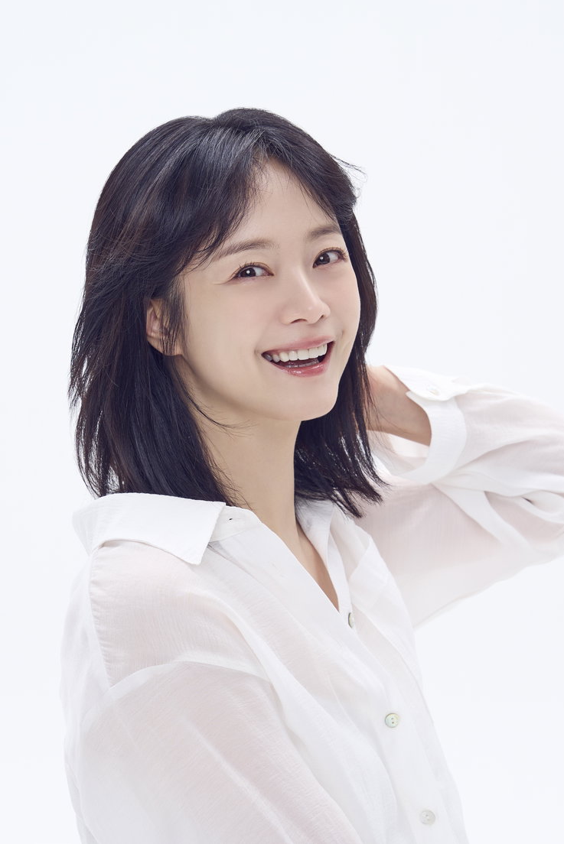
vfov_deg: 15.6
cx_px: 279
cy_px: 409
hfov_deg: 10.5
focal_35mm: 131
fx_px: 3075
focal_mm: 85
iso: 100
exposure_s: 1/160
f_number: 6.3
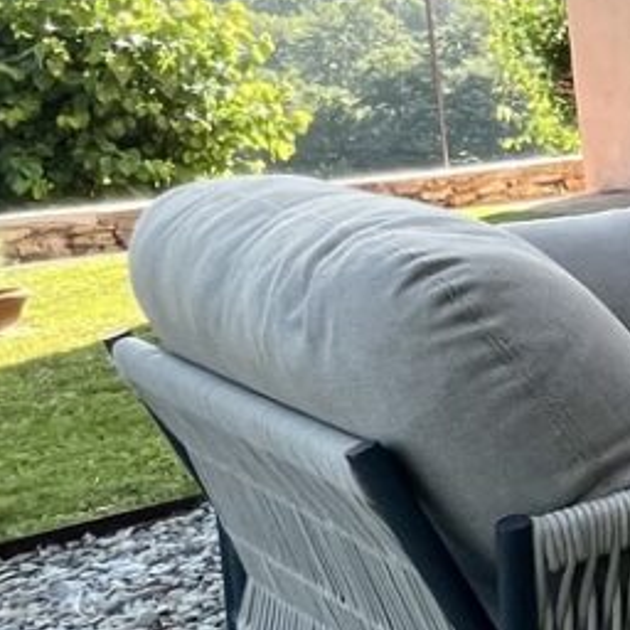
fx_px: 1421
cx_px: 1632
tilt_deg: -7.9
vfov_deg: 24.7
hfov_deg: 13.8
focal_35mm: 69
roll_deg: +1.9
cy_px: 160
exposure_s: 1/132
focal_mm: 1.57
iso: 32
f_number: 1.8
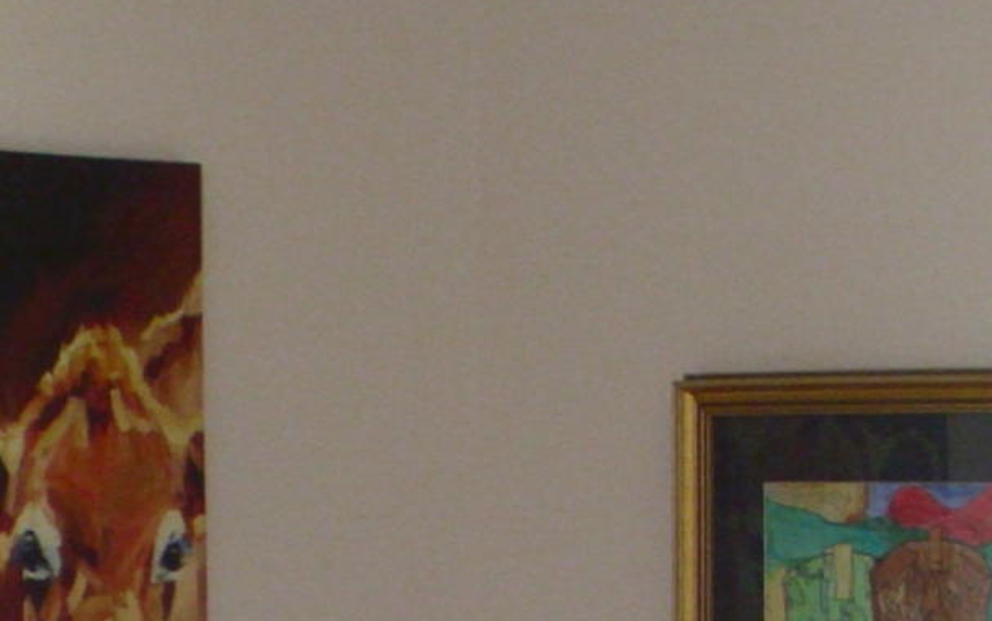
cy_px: 879
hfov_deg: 10.5
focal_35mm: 199
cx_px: 961
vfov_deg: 6.5
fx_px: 5382
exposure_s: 1/60
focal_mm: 6.3
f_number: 2.9
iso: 200
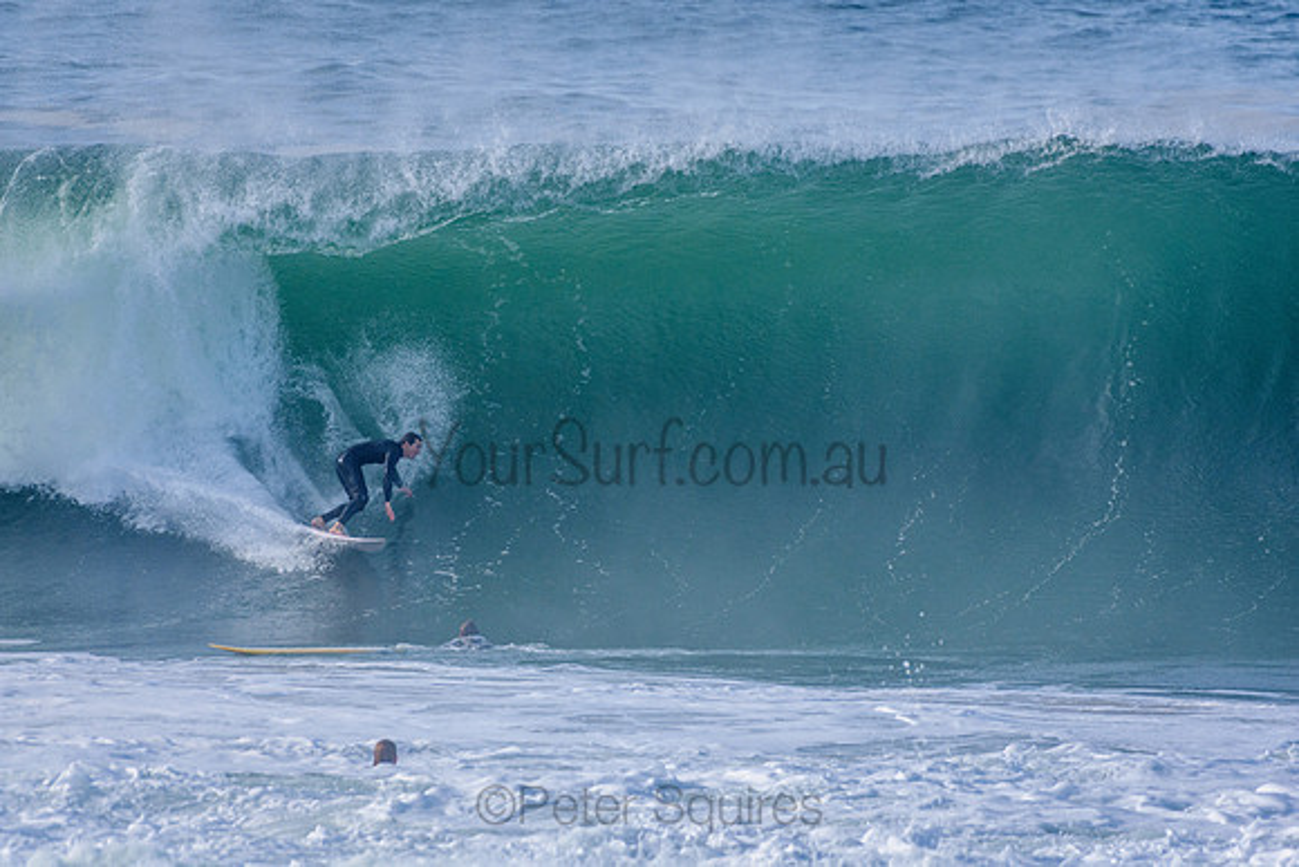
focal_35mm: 750
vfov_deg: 1.8
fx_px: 27068
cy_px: 434
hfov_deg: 2.7
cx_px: 650
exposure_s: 1/2000
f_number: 5.6
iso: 450
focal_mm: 500
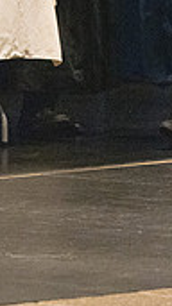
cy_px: -86
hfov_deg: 2.7
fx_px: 3695
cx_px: 53
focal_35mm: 455
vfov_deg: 4.7
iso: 10000
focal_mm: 110
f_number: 3.2
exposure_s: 1/400
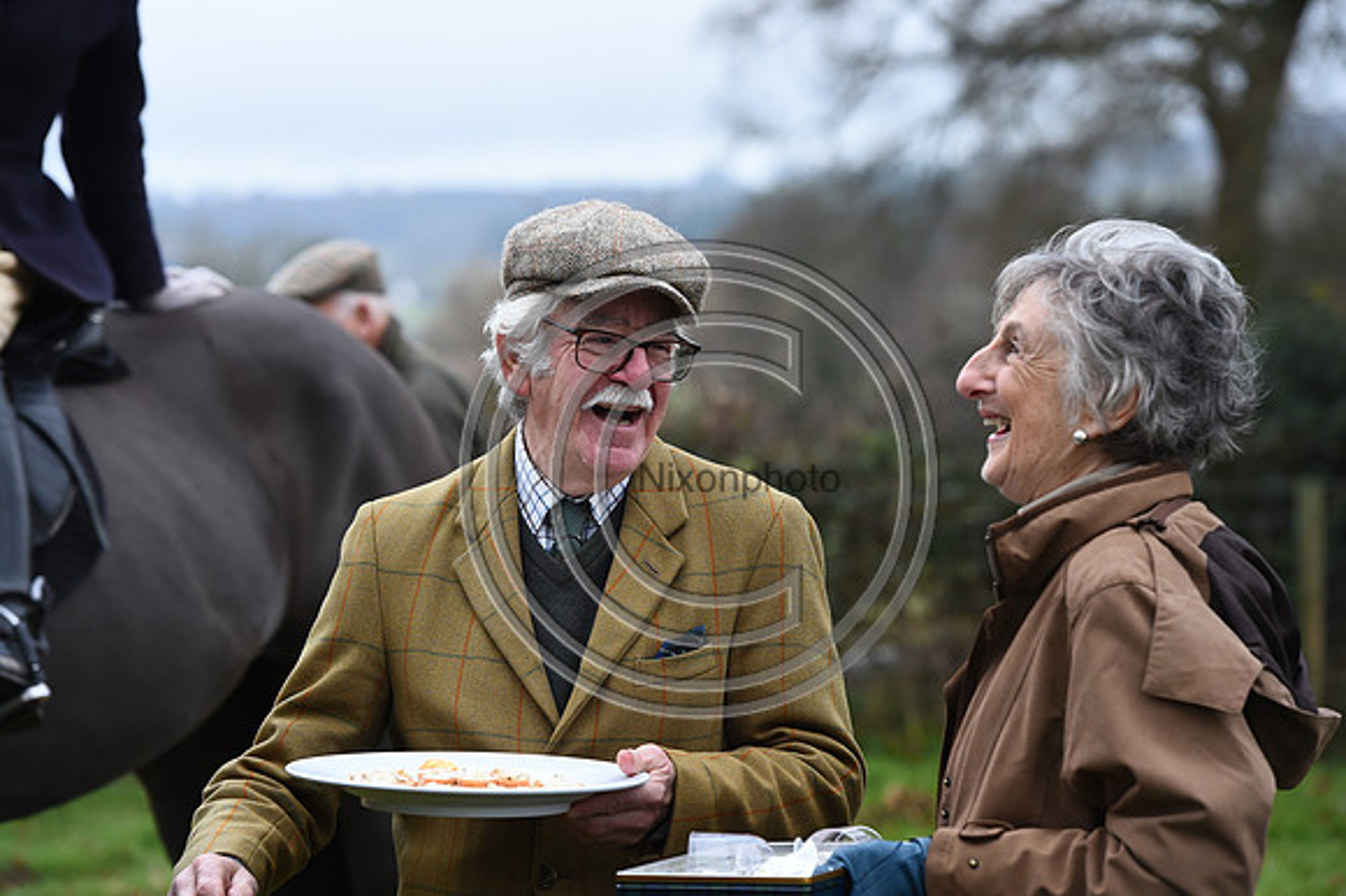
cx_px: 673
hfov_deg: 13.7
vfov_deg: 9.1
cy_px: 448
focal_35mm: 150
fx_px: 5605
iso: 2000
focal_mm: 150
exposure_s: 1/1000
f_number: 5.6
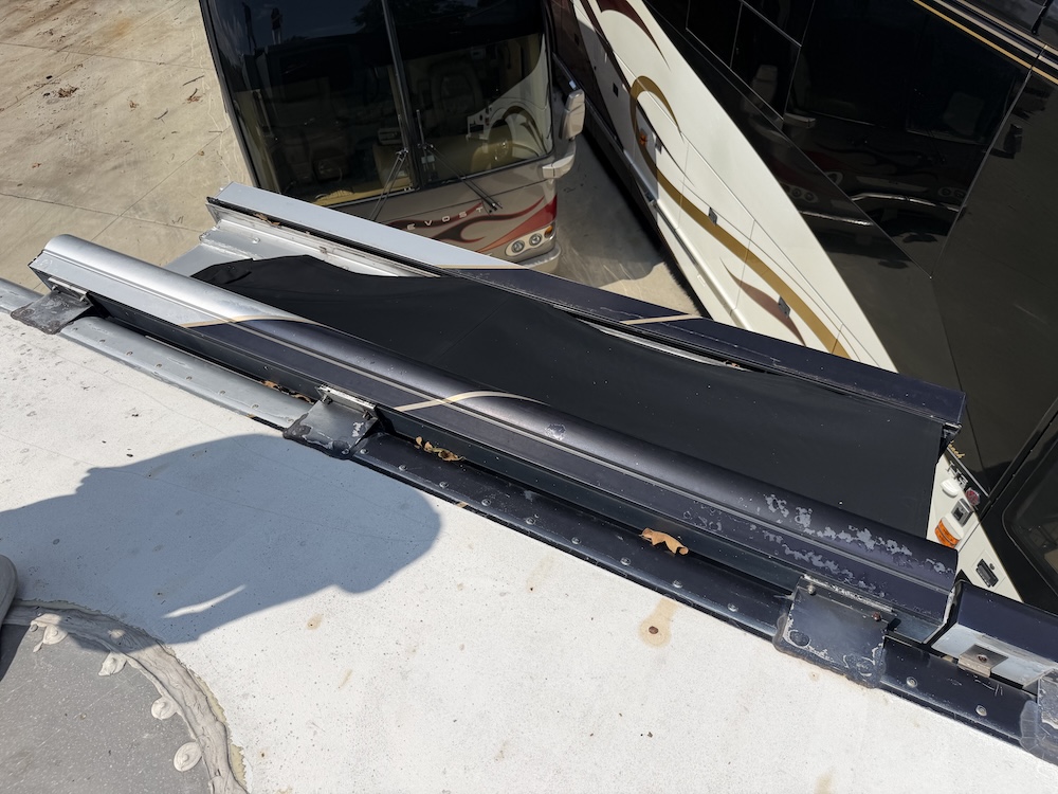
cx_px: 529
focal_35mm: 24
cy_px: 397
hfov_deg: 71.6
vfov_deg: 56.8
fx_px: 734
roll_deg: +2.0
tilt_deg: -43.7
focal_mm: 6.76
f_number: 1.78
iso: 80
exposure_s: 1/9091
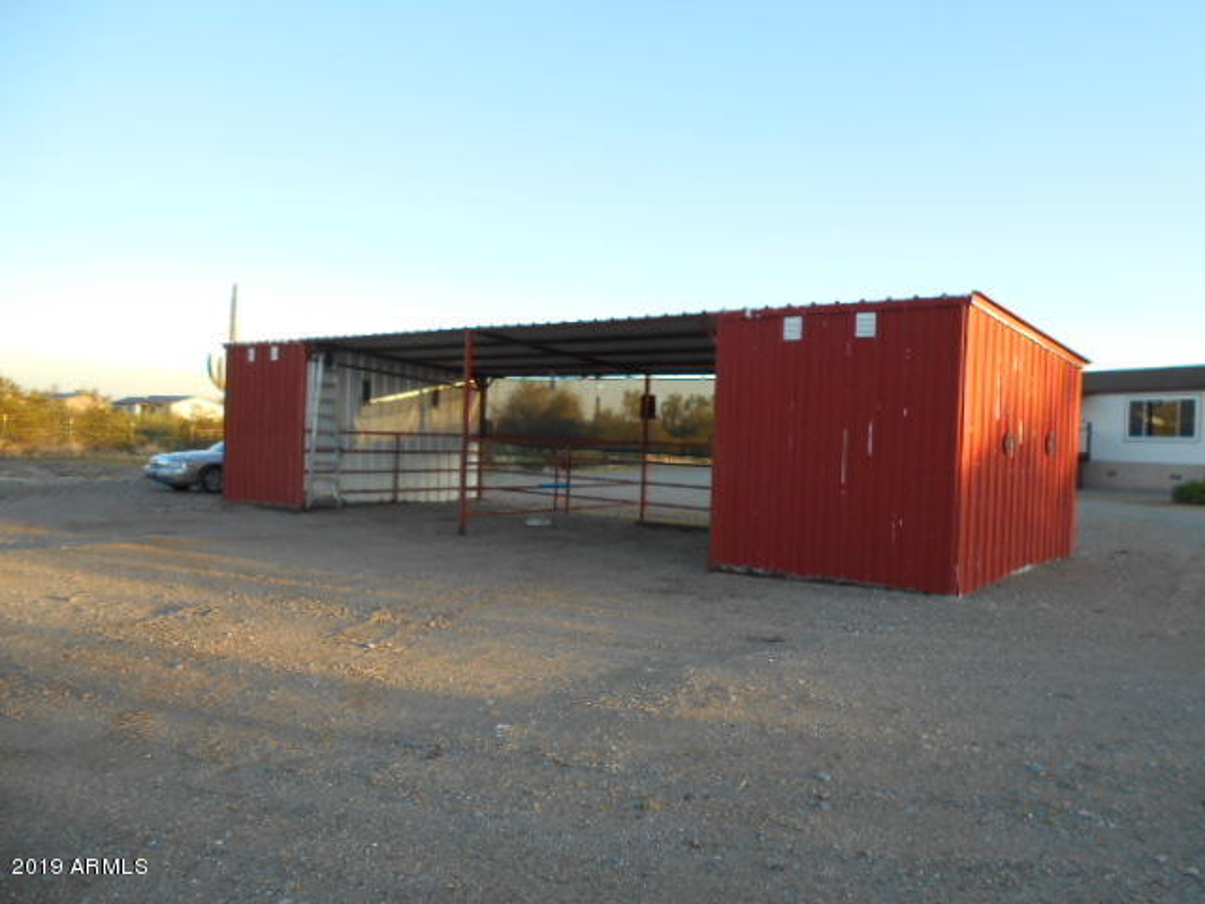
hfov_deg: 67.3
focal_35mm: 26
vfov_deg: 53.1
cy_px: 452
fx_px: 905
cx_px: 602
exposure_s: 1/160
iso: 80
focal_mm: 4.6
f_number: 3.2
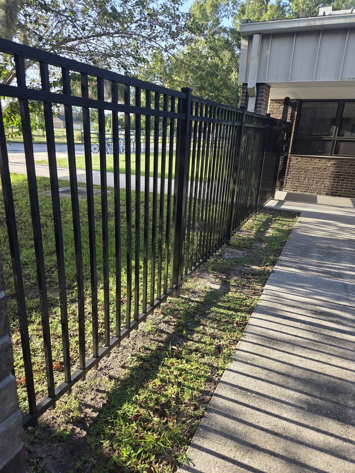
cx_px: 178
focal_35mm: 23
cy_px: 236
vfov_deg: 73.9
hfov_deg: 58.9
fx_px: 314
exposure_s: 1/707
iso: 80
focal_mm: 5.4
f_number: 1.8
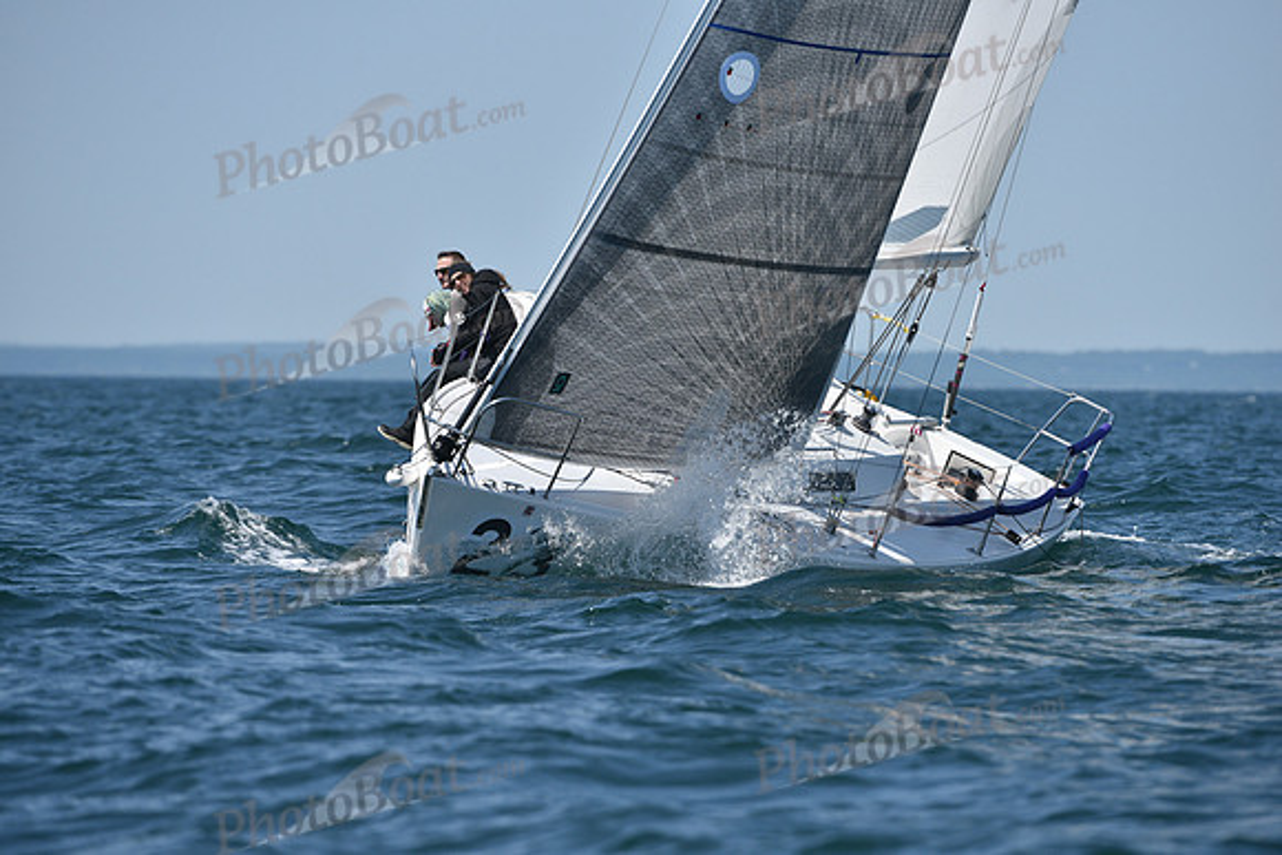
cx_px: 641
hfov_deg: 5.2
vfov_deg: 3.4
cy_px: 428
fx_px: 14247
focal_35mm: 400
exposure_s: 1/1600
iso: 320
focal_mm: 400
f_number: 7.1
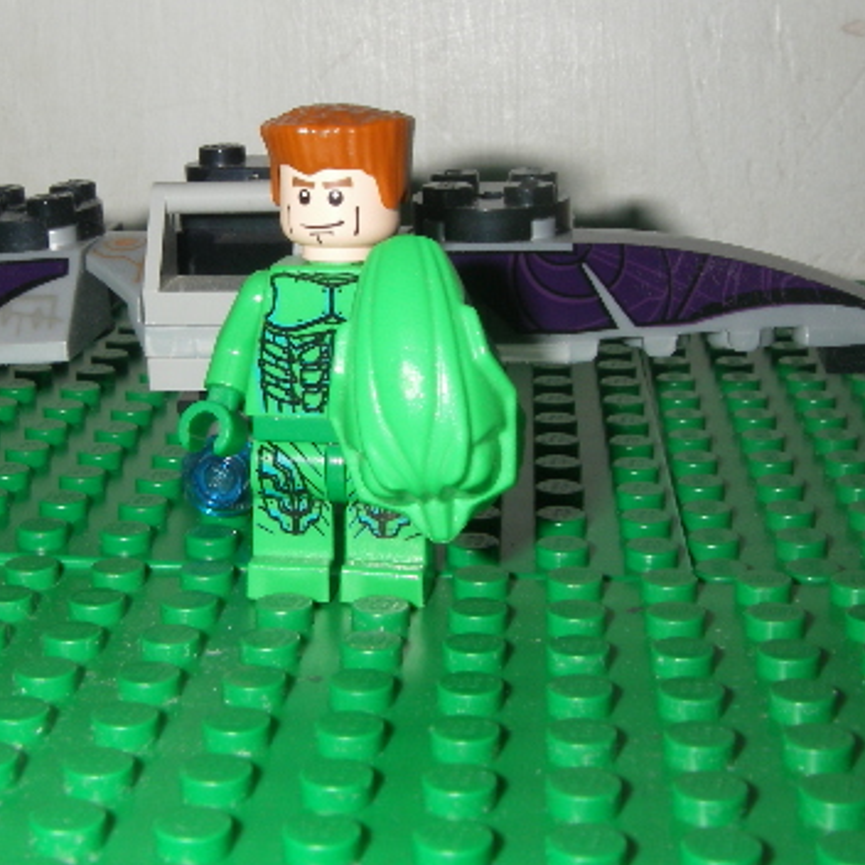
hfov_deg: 27.9
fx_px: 1725
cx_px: 256
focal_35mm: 61
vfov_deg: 28.0
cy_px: 283
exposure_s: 1/40
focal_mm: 6.3
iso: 80
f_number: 6.6
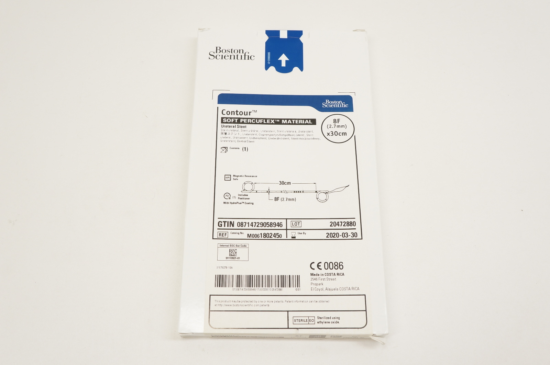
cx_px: 275
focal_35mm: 36
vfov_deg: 36.8
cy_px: 182
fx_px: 549
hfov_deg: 53.2
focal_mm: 24
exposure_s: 1/60
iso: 400
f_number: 7.1
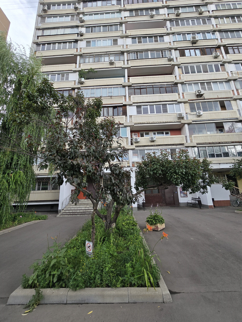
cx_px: 121
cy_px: 161
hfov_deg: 89.9
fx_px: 121
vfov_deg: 106.2
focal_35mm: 13
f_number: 2.2
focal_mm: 2.2
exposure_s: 1/463
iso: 50
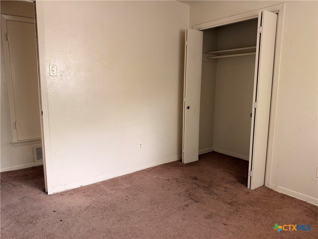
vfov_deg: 56.8
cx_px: 159
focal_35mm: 24
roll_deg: -0.1
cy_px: 120
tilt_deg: -8.4
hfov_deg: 71.6
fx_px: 220
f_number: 1.48
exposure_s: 1/78
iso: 250
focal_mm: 6.93
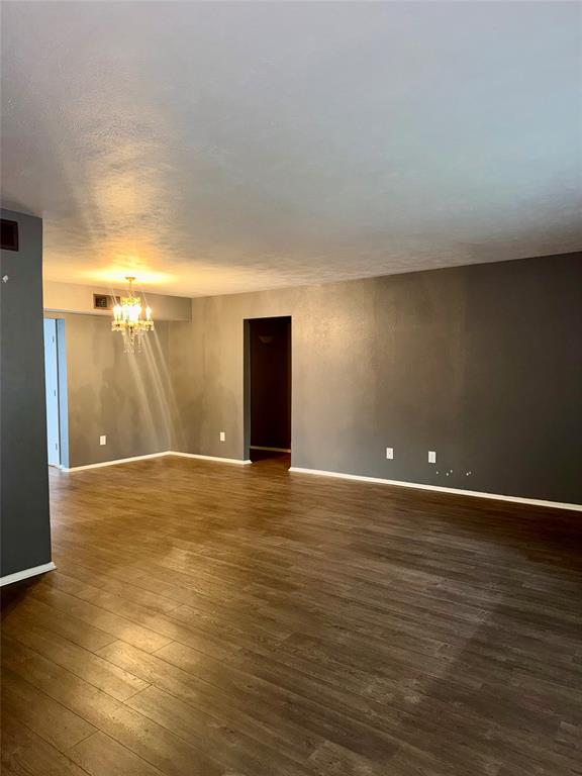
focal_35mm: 24
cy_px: 388
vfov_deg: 71.6
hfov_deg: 56.8
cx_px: 291
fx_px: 538
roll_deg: +0.4
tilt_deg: -2.7
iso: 125
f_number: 1.78
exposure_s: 1/15
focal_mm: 6.76
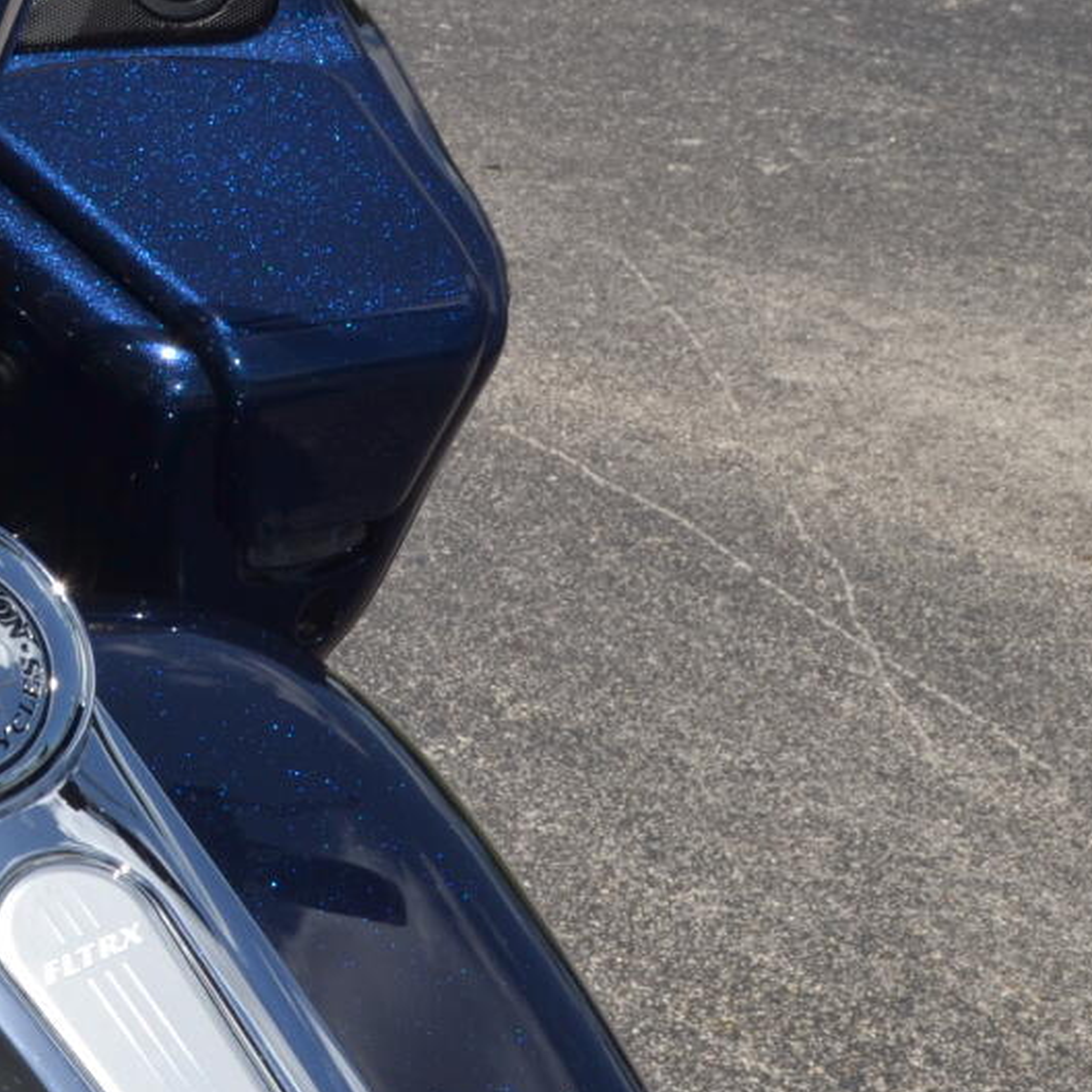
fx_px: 3783
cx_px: -184
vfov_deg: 16.4
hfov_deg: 15.9
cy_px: 461
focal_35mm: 106
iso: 100
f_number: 11
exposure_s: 1/200
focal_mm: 22
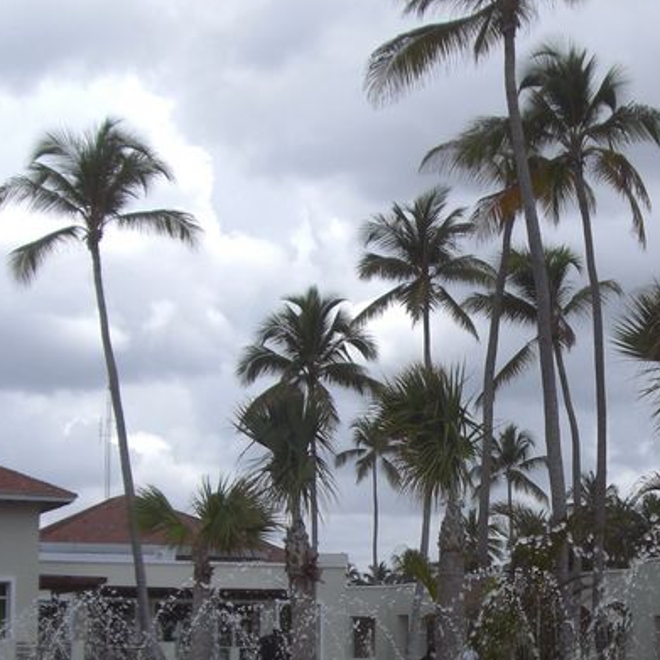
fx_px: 1898
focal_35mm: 88
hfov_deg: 19.3
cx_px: 625
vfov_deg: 19.5
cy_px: 550
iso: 64
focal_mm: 6.2
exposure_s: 1/125
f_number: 8
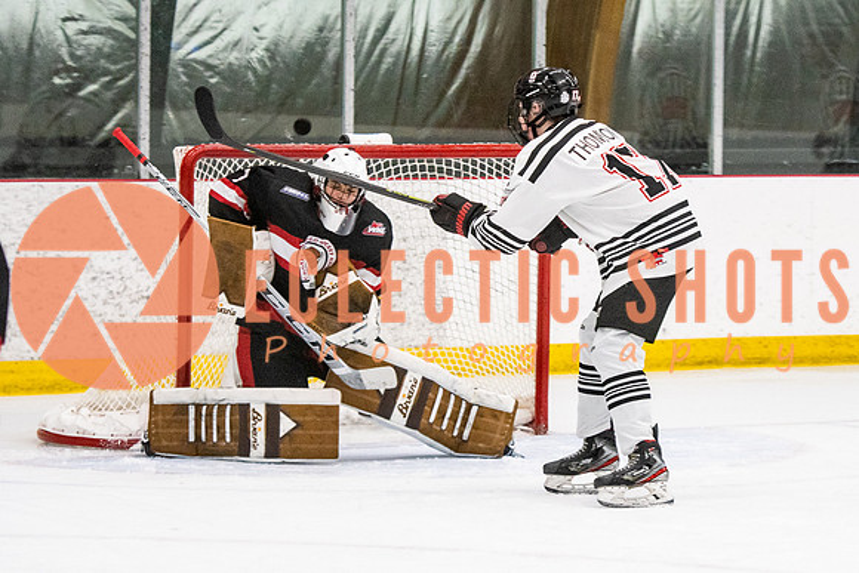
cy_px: 188
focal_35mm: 211
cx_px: 578
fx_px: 5041
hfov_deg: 9.7
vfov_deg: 6.5
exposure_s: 1/640
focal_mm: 105
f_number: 2.8
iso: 1600
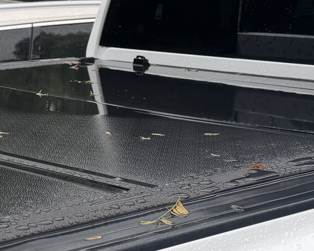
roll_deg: -0.1
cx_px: 13
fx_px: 864
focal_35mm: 93
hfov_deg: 20.1
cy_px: 116
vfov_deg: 16.5
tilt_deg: -11.5
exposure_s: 1/782
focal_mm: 6.76
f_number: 1.78
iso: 80
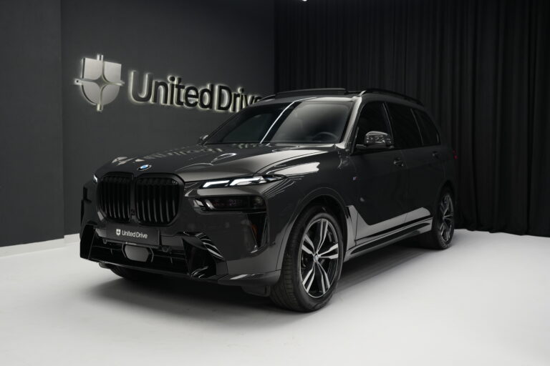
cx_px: 275
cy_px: 183
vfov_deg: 37.9
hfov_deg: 54.4
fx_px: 535
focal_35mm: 35
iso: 1000
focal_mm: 35
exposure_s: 1/60
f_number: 4
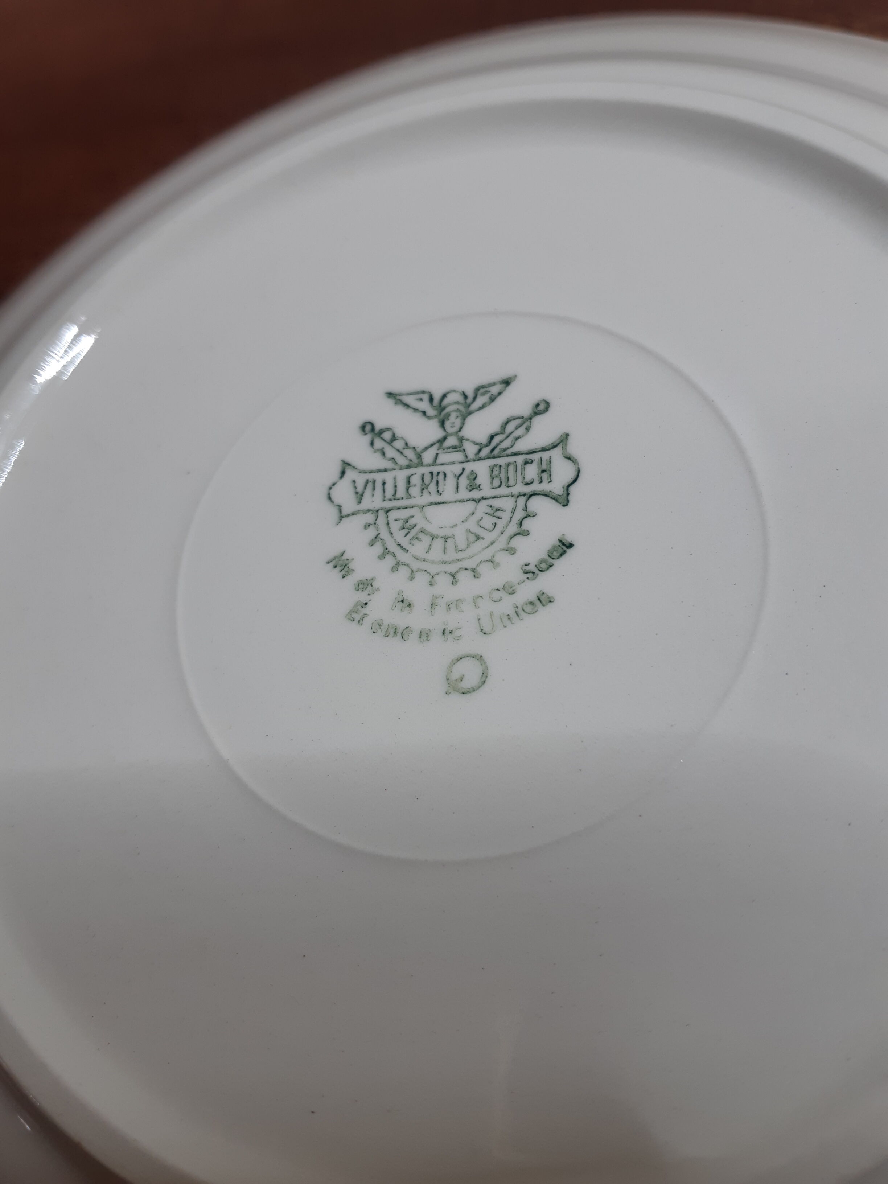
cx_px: 444
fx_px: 889
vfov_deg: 67.3
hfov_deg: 53.1
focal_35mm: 26
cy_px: 592
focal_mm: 3.93
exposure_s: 1/100
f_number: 1.7
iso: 50
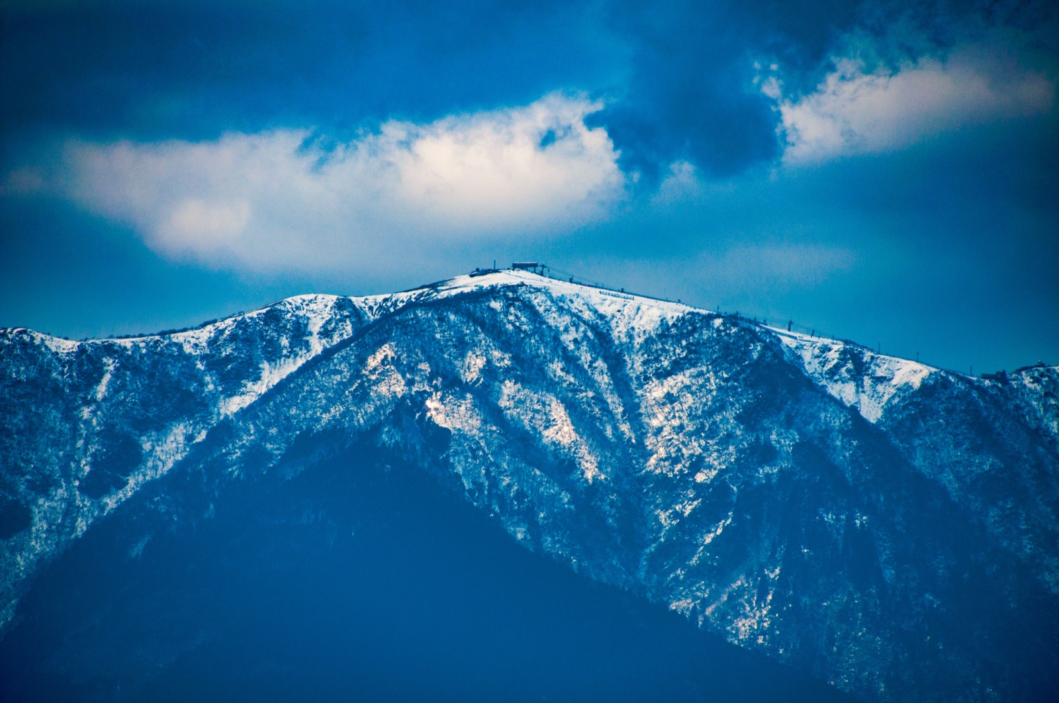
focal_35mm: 450
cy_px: 352
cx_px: 530
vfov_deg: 3.0
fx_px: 13219
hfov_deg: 4.6
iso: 200
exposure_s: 1/320
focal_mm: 300
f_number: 10
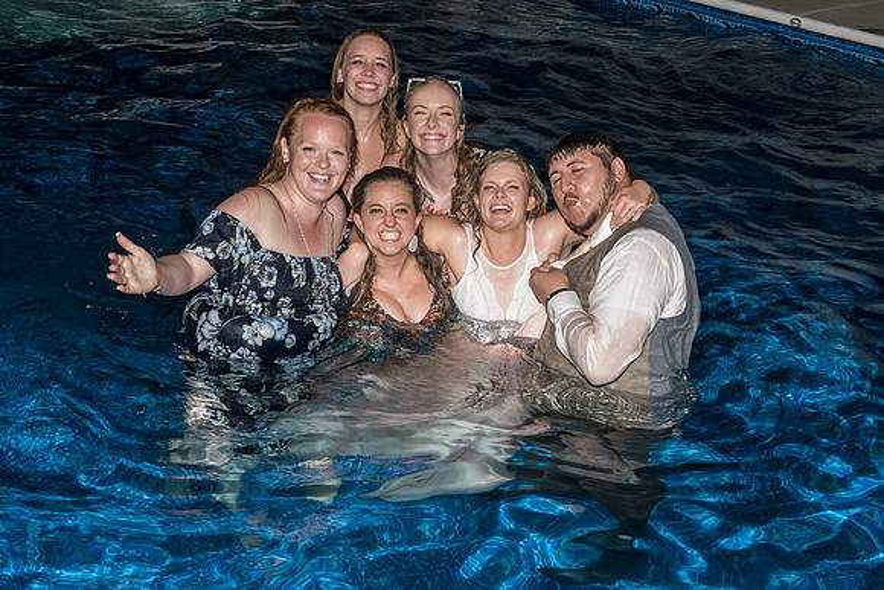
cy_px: 356
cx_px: 502
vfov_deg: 24.6
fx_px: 1348
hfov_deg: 36.2
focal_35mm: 55
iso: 2000
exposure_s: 1/100
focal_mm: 28
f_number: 6.3
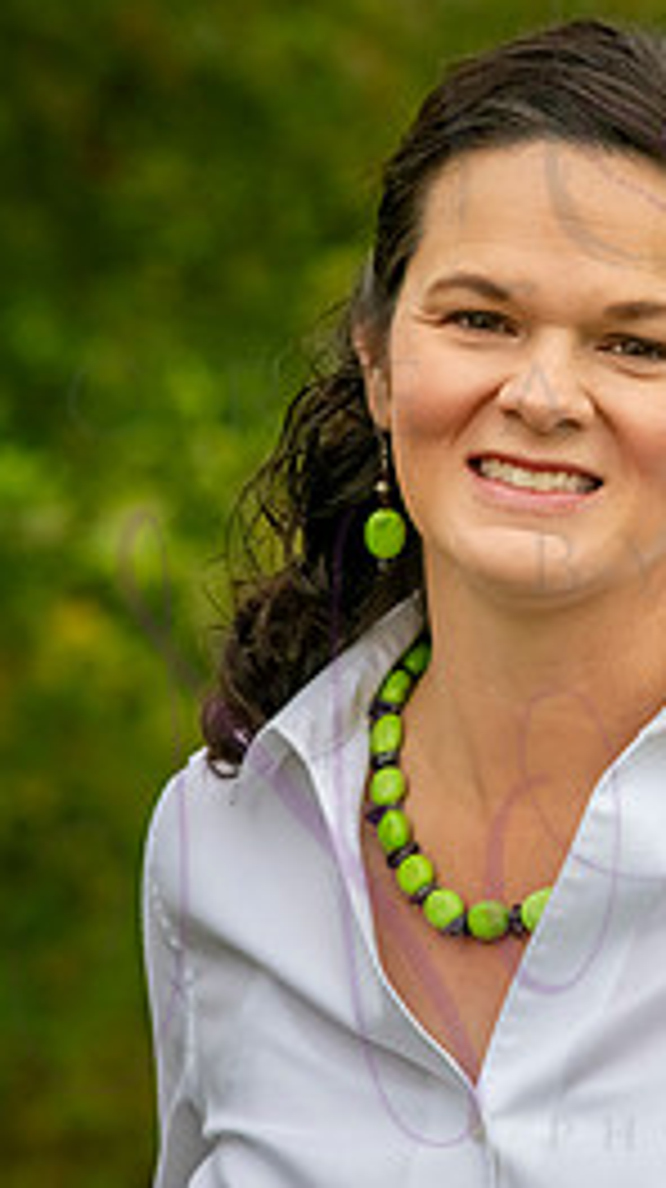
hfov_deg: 4.4
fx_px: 8719
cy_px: 558
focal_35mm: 277
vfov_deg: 7.8
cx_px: 666
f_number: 9
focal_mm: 155
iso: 2000
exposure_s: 1/800
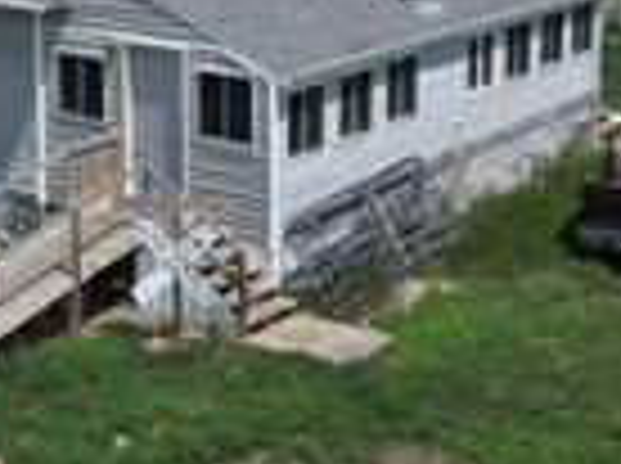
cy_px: 29
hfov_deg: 22.2
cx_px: 126
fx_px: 1558
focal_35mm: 87
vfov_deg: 16.6
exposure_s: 1/4000
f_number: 1.7
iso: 110
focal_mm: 6.72
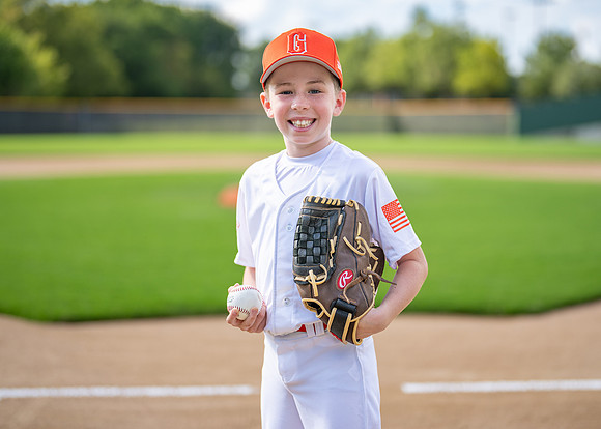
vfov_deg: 22.0
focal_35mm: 65
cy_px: 202
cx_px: 328
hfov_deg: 30.5
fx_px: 1103
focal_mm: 50
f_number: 1.2
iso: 100
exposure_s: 1/4000
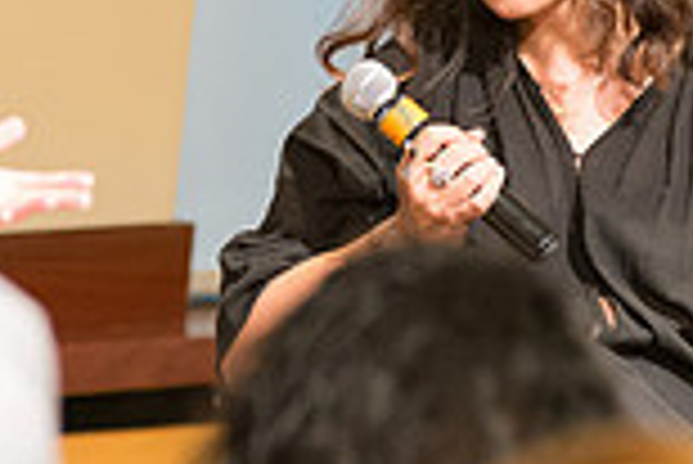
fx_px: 9788
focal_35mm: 508
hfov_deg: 4.1
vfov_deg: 2.7
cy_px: 169
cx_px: 392
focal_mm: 135
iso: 2500
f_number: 4
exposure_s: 1/100
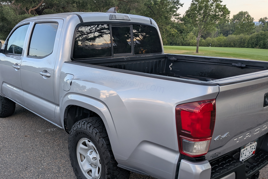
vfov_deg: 39.2
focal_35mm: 33
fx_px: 246
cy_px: 127
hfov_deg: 56.8
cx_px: 108
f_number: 1.7
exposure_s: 1/135
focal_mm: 4.53
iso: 18
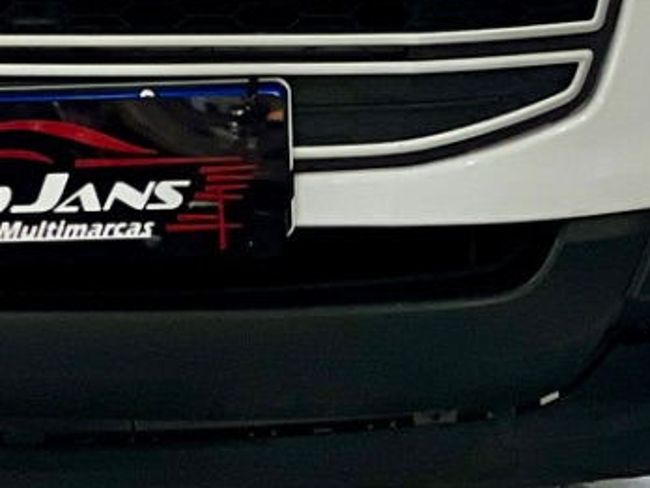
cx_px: 105
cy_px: -387
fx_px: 7980
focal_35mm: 425
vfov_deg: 3.5
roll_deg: -0.7
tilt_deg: -3.4
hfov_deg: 4.7
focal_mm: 9
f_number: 2.8
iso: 160
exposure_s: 1/40
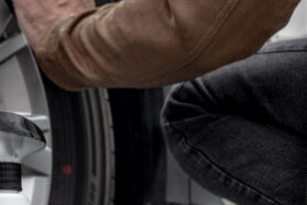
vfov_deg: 7.5
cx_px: -8
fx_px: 1561
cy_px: 149
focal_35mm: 183
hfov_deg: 11.1
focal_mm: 50
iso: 100
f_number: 8
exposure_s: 1/100
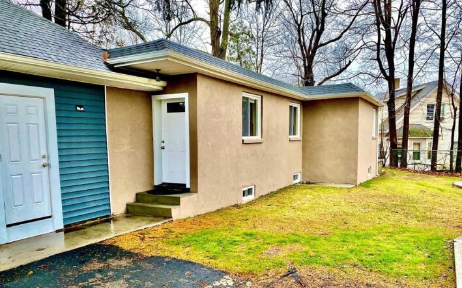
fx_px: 353
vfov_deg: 44.3
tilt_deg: -5.8
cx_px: 230
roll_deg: +0.9
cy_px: 174
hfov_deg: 66.5
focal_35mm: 28
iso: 125
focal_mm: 4.25
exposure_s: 1/99
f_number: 1.8
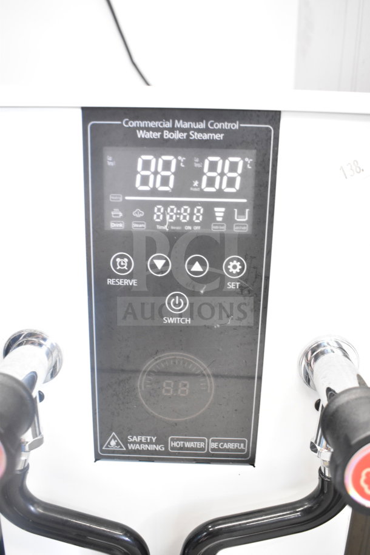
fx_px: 509
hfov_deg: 40.0
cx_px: 185
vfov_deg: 57.2
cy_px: 278
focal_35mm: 33
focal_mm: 22
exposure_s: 1/30
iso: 2800
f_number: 3.8
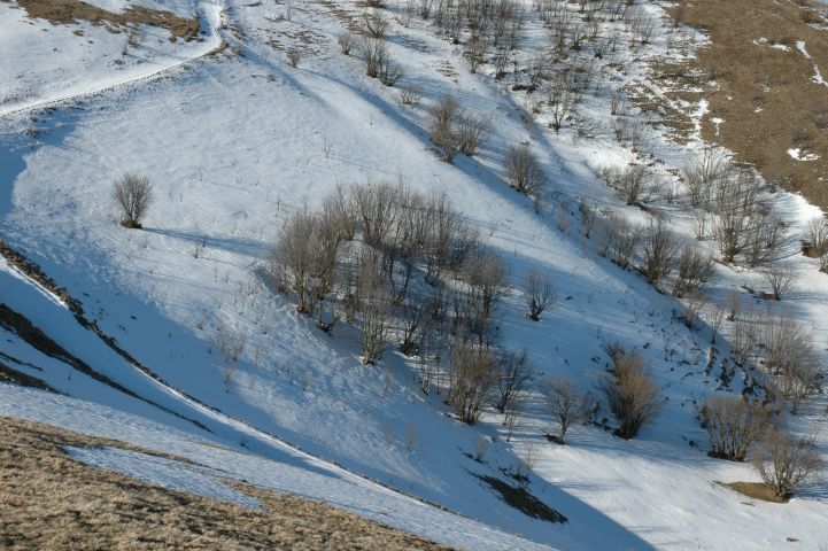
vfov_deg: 25.7
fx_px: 1207
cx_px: 414
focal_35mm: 52
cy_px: 276
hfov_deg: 37.9
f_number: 14
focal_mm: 35
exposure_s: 1/200
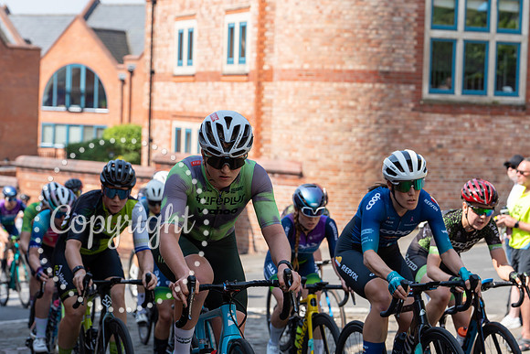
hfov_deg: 21.9
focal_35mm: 93
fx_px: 1369
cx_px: 265
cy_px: 177
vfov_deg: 14.7
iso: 200
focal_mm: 93
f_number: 5
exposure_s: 1/1250
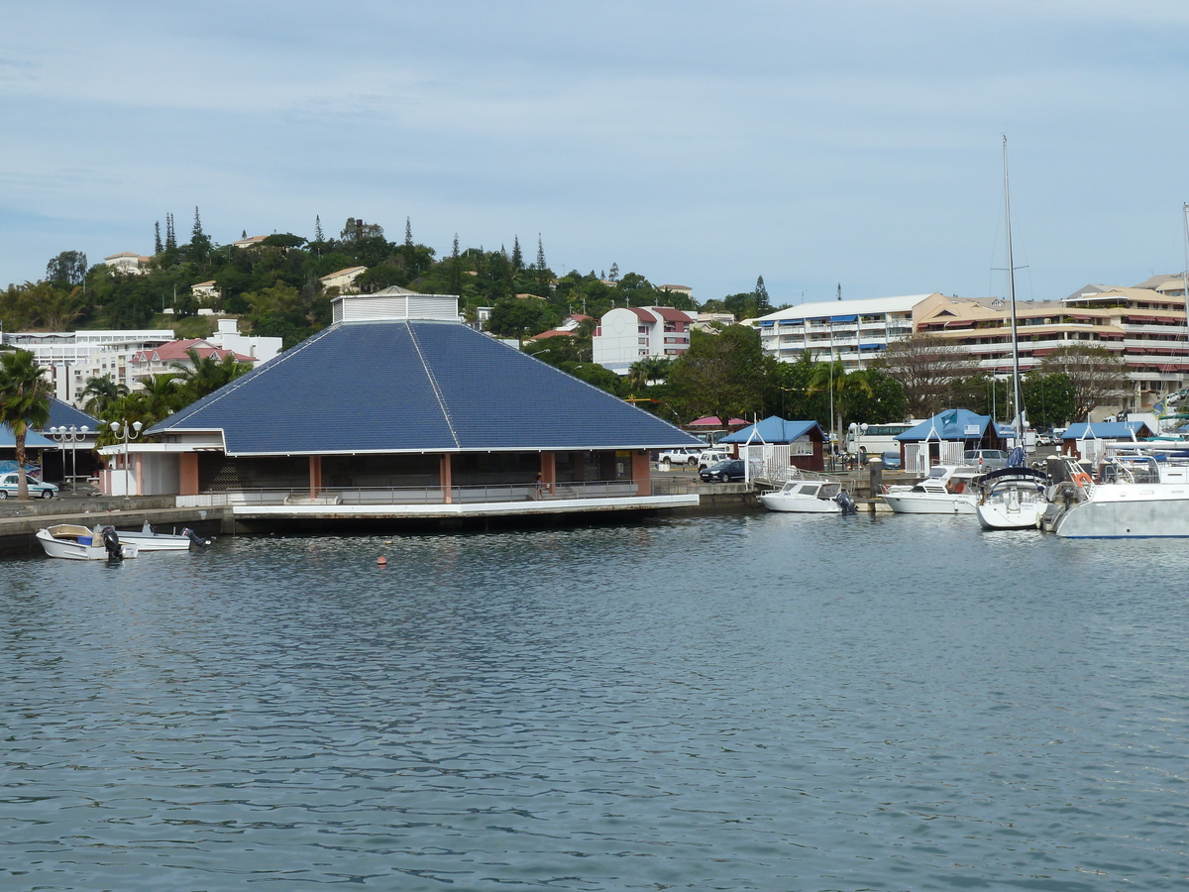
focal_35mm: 67
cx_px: 594
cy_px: 446
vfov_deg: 21.9
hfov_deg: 29.0
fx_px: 2301
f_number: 5.6
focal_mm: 11
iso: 80
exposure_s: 1/400
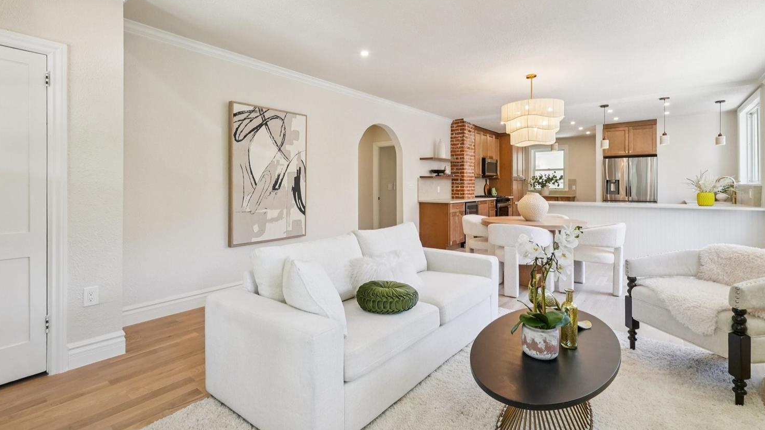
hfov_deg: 95.8
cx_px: 361
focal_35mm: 17
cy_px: 186
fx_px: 345
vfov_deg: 63.7
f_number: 8
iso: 800
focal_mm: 10
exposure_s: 1/20
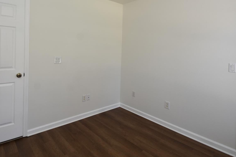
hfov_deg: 80.5
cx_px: 98
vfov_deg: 58.0
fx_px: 138
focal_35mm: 21
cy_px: 51
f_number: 4
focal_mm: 10
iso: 200
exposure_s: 1/60
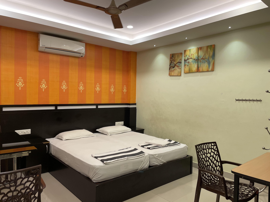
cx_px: 135
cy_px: 101
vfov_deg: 53.1
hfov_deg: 67.3
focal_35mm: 26
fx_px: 203
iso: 100
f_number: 1.6
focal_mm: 4.2
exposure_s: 1/50
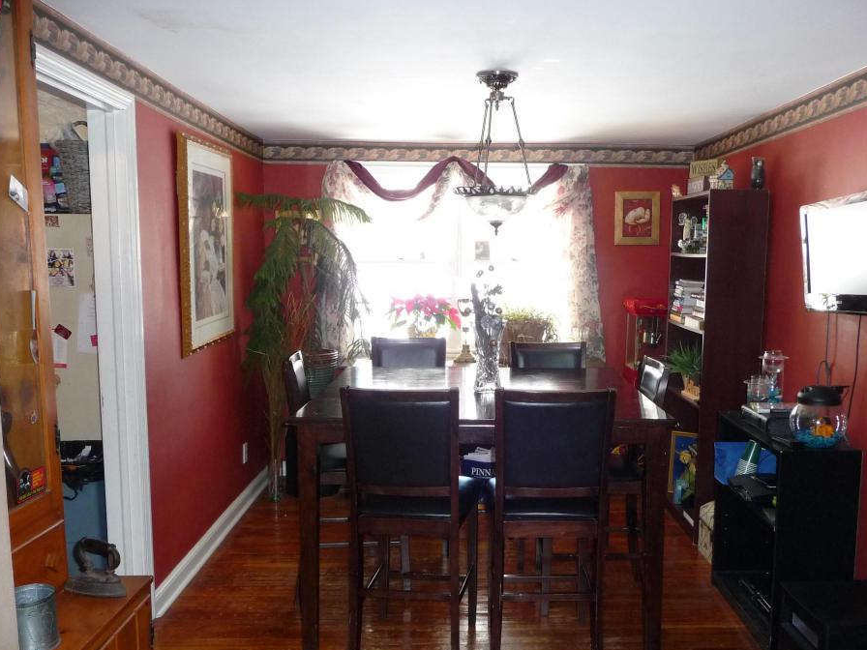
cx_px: 482
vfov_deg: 44.1
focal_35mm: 32
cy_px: 370
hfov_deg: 56.7
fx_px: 801
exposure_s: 1/30
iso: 320
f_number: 3.3
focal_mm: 4.7
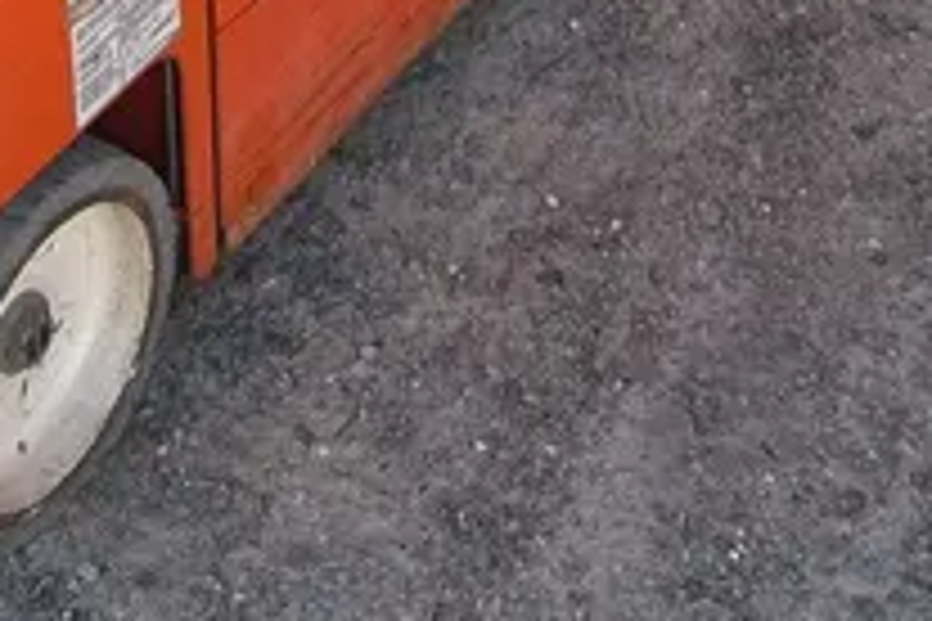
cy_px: -866
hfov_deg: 20.8
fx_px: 2485
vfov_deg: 11.7
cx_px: 108
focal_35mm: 96
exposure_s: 1/2083
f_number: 1.5
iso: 50
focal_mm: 5.7
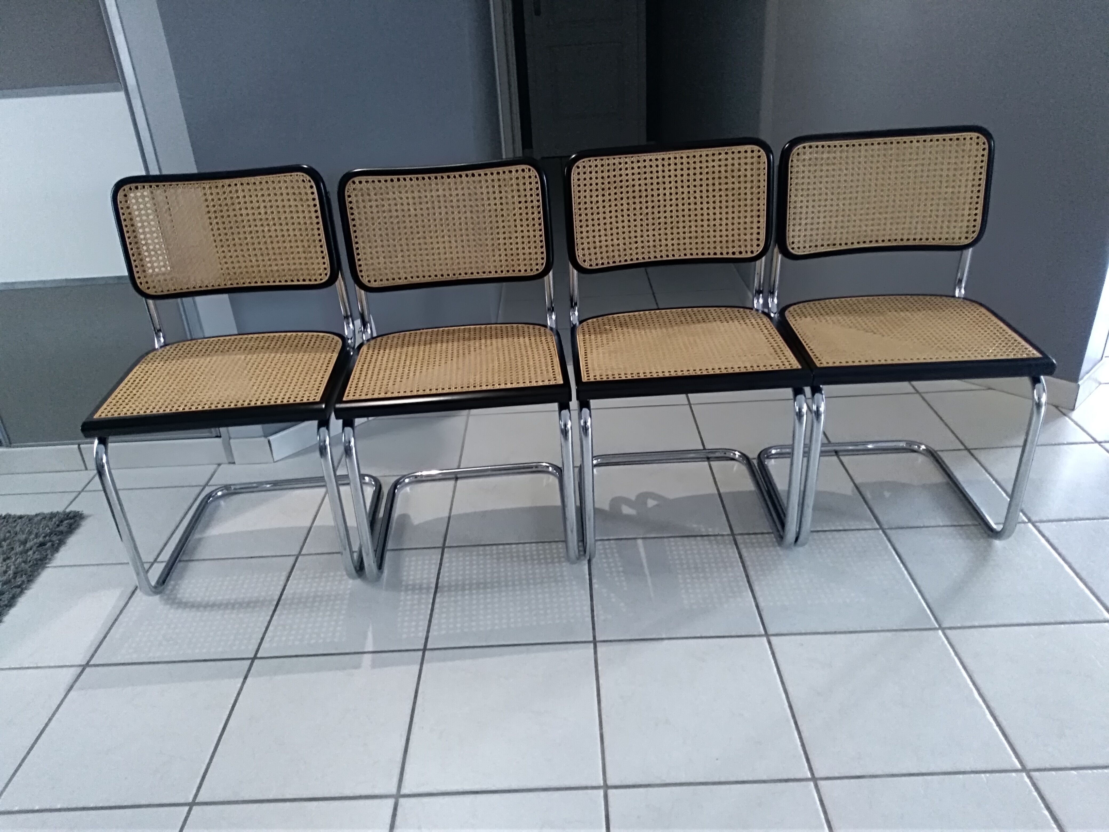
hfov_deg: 67.3
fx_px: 833
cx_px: 554
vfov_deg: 53.1
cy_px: 416
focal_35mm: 26
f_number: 2
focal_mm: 3.54
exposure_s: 1/33.3
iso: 657
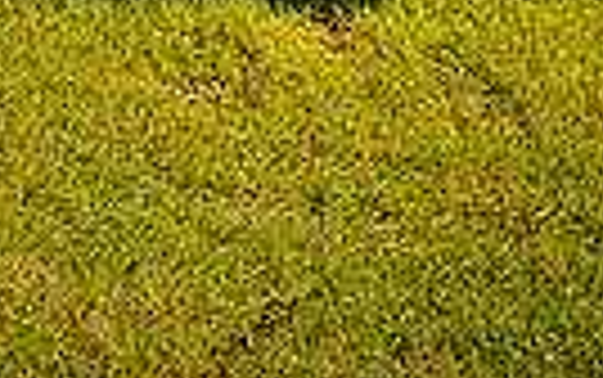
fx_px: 1974
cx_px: 40
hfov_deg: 17.1
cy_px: -531
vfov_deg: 9.7
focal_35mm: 120
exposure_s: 1/250
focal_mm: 35
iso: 100
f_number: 7.1
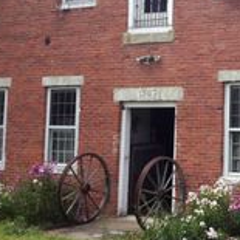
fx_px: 784
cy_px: 24
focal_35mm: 100
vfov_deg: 17.1
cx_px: 265
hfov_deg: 16.8
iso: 50
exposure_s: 1/726
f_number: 2.4
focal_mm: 4.28
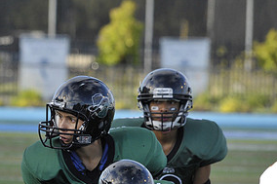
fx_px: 6290
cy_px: 179
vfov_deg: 1.7
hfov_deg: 2.5
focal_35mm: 818
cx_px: 48
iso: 2500
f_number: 10
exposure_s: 1/1000
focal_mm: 400
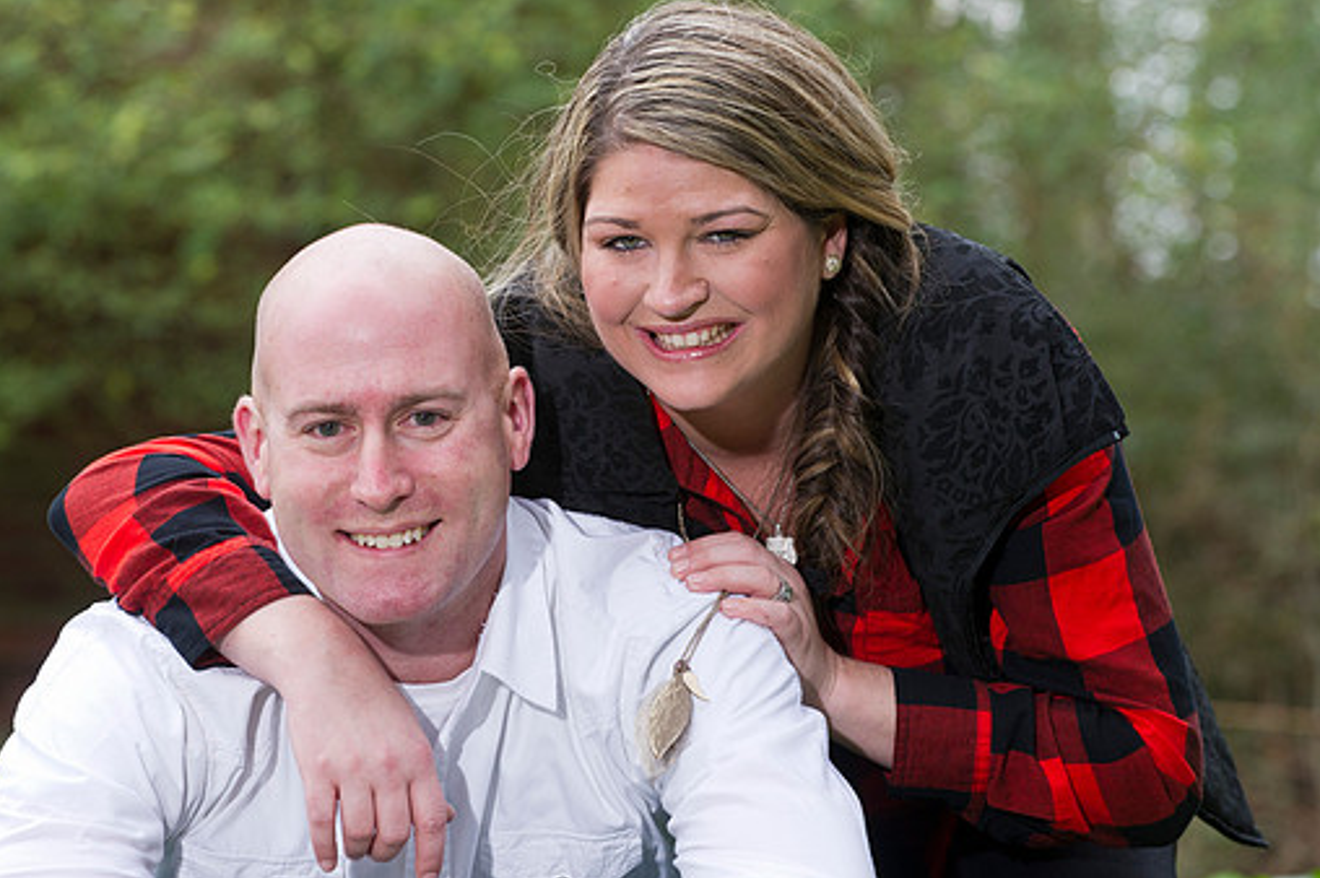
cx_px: 598
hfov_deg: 11.6
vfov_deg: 7.7
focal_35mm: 177
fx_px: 6486
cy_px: 408
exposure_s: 1/125
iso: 800
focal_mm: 155
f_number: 5.6
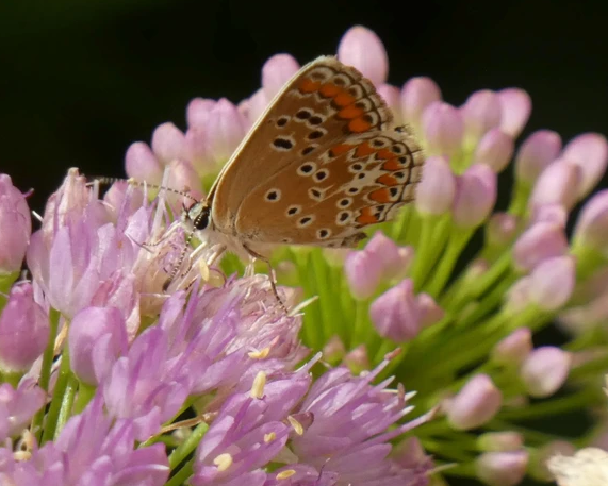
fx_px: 10817
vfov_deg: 2.6
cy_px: 250
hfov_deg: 3.2
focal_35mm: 601
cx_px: 269
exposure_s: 1/250
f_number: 5.6
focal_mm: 98.3
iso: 320
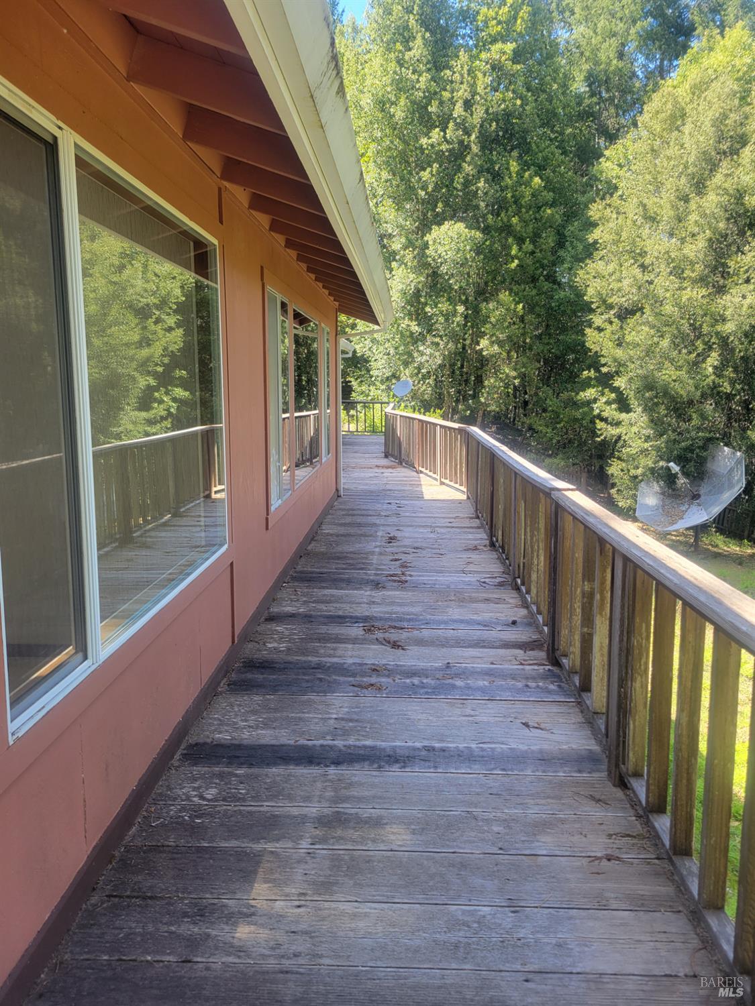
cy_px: 503
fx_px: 756
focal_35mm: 26
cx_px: 378
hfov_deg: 53.1
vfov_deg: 67.3
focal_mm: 5.4
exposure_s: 1/171
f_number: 1.8
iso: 40
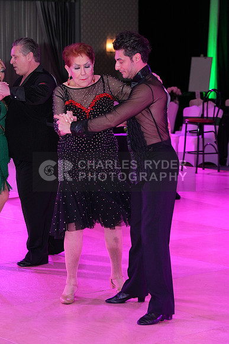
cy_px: 172
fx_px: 1001
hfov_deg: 13.0
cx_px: 114
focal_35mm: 105
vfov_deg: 19.5
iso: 2500
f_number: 6.3
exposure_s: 1/250
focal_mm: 105
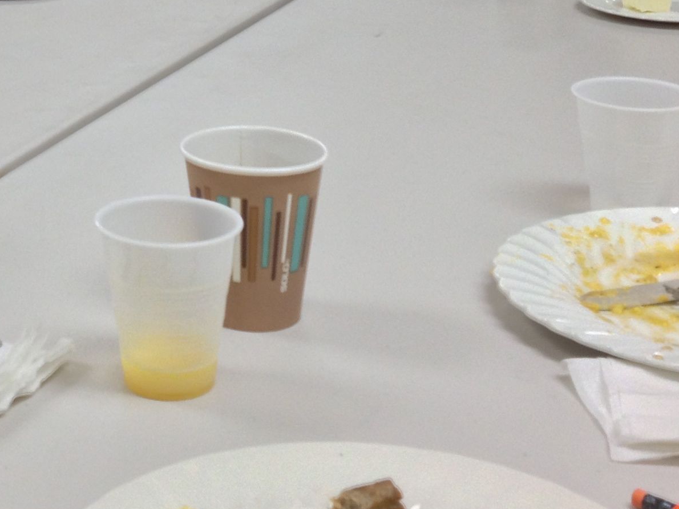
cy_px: -135
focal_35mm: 96
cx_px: 42
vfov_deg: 14.8
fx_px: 1883
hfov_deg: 20.0
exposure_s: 1/30
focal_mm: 4.28
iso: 50
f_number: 2.4
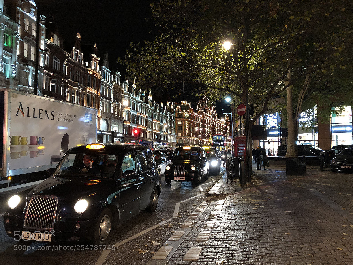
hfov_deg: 63.4
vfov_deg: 49.7
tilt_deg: +5.0
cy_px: 132
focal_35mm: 28
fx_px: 286
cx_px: 176
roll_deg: +0.2
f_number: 1.8
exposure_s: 1/7
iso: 80
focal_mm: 4
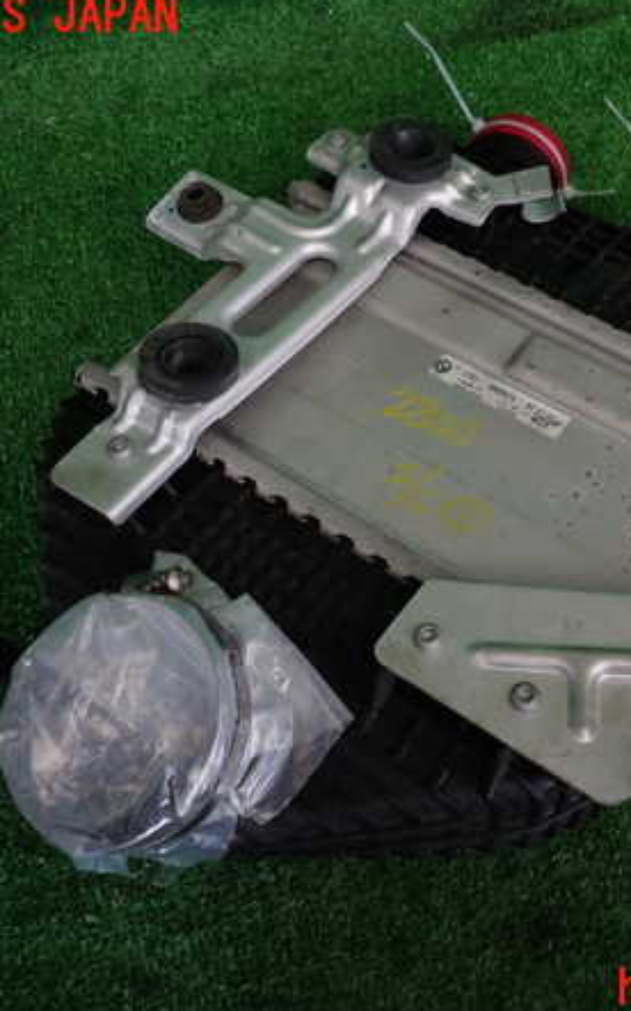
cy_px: 503
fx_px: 991
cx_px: 448
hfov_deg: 34.8
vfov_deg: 54.0
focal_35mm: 36
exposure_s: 1/60
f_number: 2
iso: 160
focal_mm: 4.5
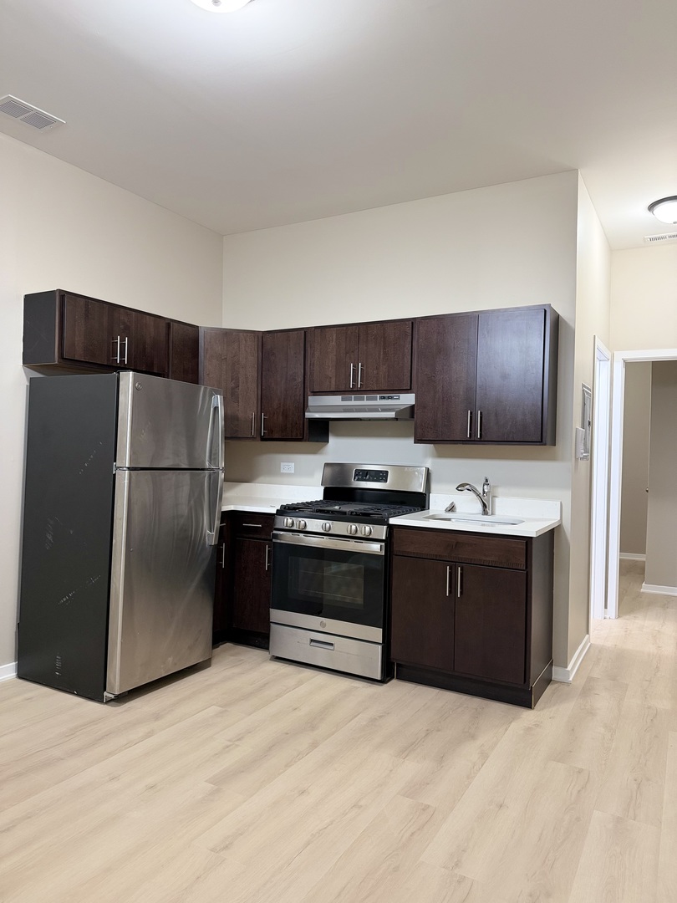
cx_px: 338
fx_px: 626
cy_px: 452
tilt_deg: -0.8
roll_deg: -1.2
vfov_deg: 71.6
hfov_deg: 56.8
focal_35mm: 24
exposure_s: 1/60
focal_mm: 6.76
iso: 250
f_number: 1.78
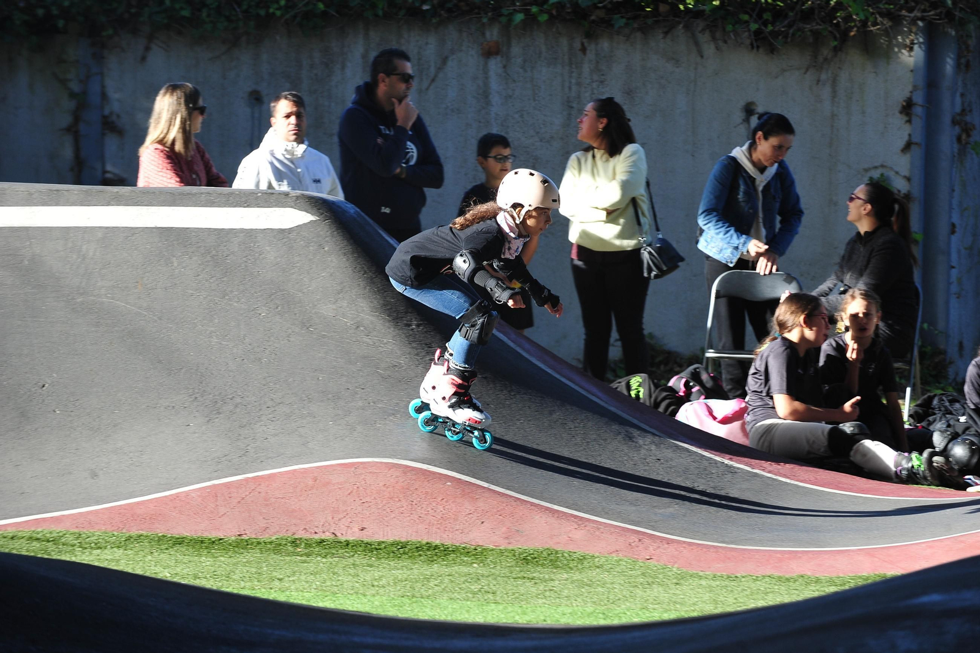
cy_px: 326
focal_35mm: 200
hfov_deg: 10.3
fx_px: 5441
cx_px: 490
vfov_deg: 6.9
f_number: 7.1
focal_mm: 200
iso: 800
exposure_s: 1/500
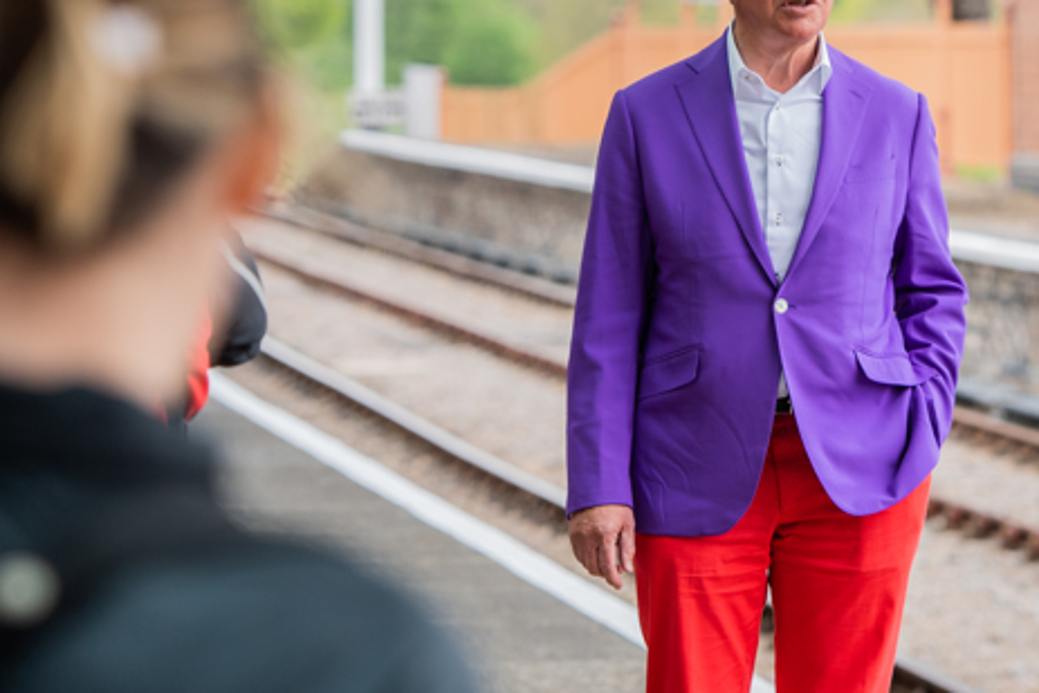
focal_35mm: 259
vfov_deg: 5.3
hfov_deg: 7.9
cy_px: 131
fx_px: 7477
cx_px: 819
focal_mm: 120
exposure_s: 1/320
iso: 500
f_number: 4.5
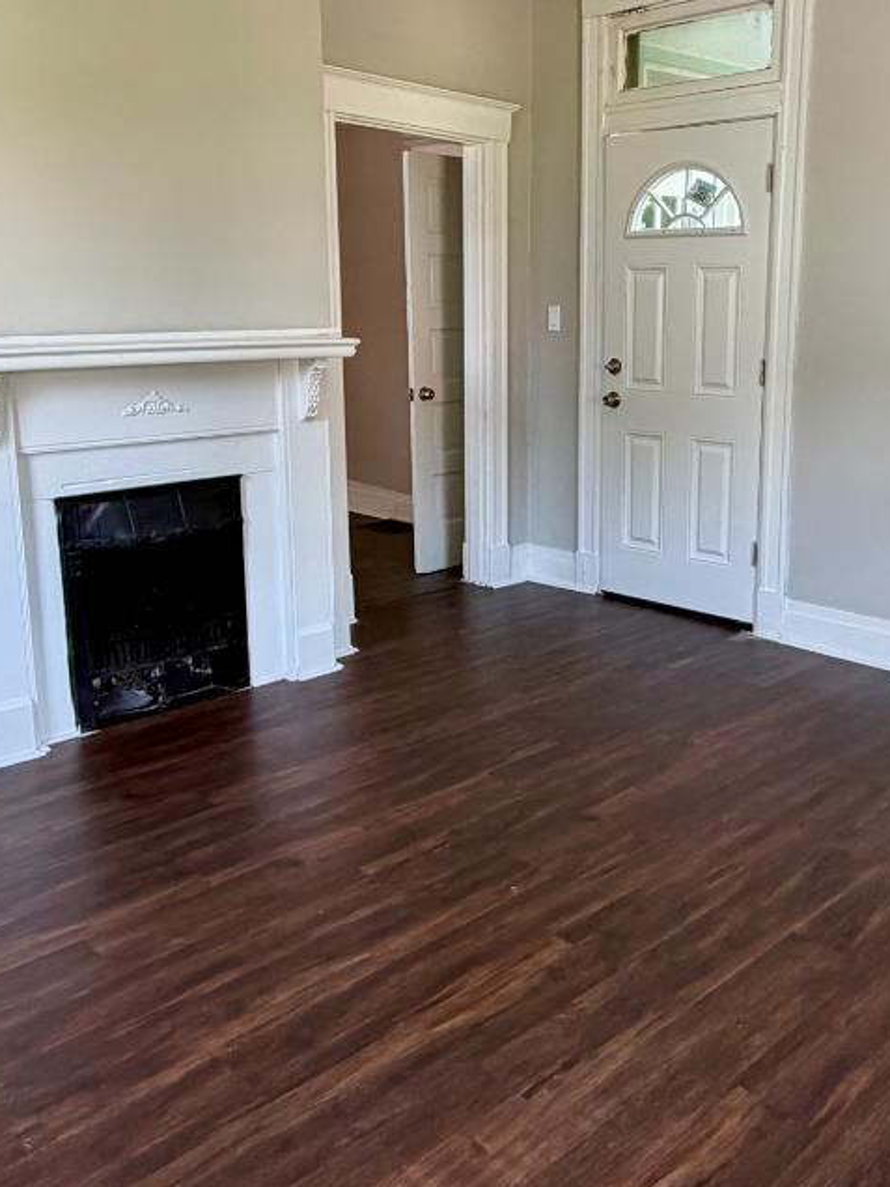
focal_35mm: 33
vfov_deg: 55.2
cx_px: 537
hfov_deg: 42.7
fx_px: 1131
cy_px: 525
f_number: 2.2
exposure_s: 1/120
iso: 250
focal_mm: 2.22
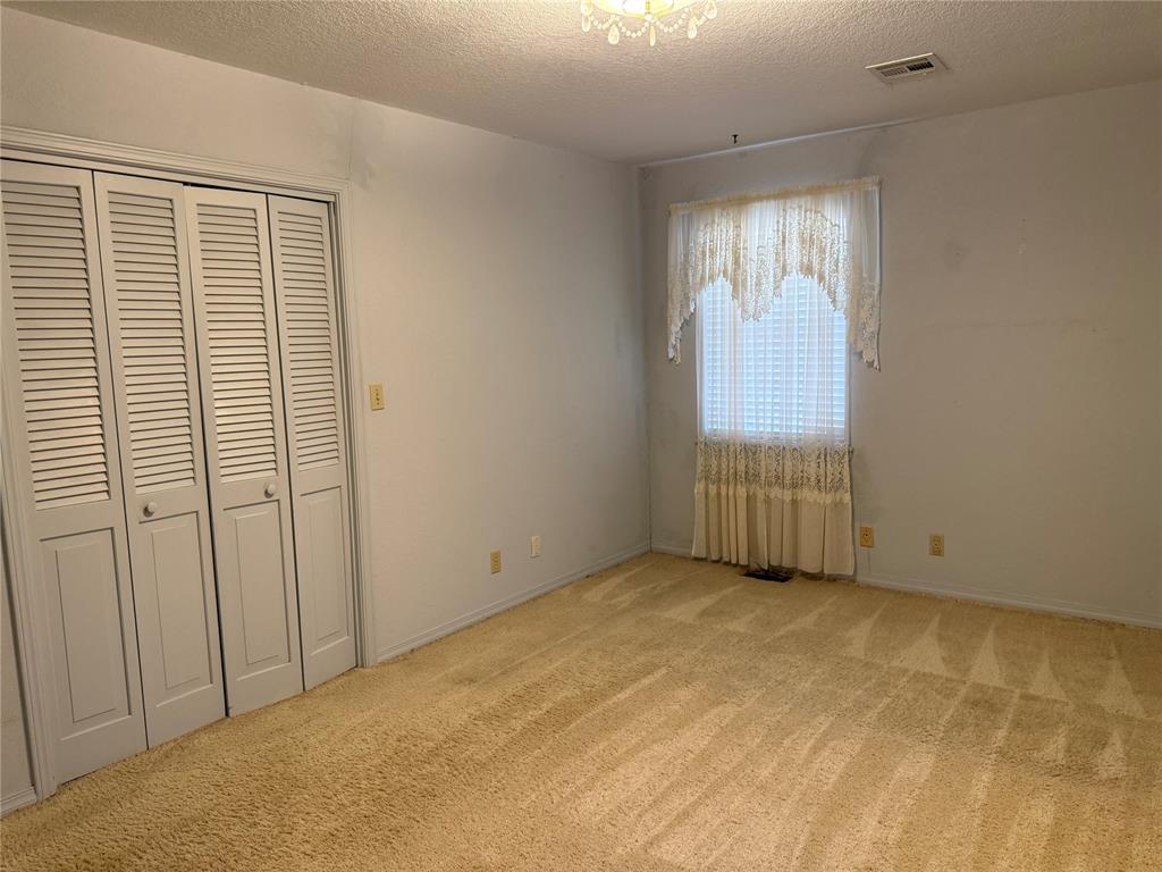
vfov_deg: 56.8
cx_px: 581
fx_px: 806
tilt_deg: -6.9
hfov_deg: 71.6
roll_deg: +1.8
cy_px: 436
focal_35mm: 24
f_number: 1.78
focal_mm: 6.76
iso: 160
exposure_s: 1/60
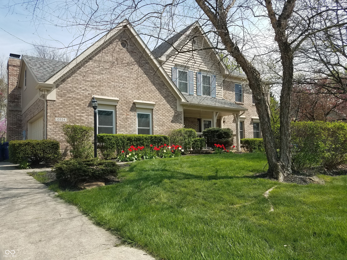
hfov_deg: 67.3
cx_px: 174
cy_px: 130
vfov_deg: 53.1
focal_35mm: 26
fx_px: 261
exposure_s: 1/1544
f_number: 1.7
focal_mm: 4.2
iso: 40
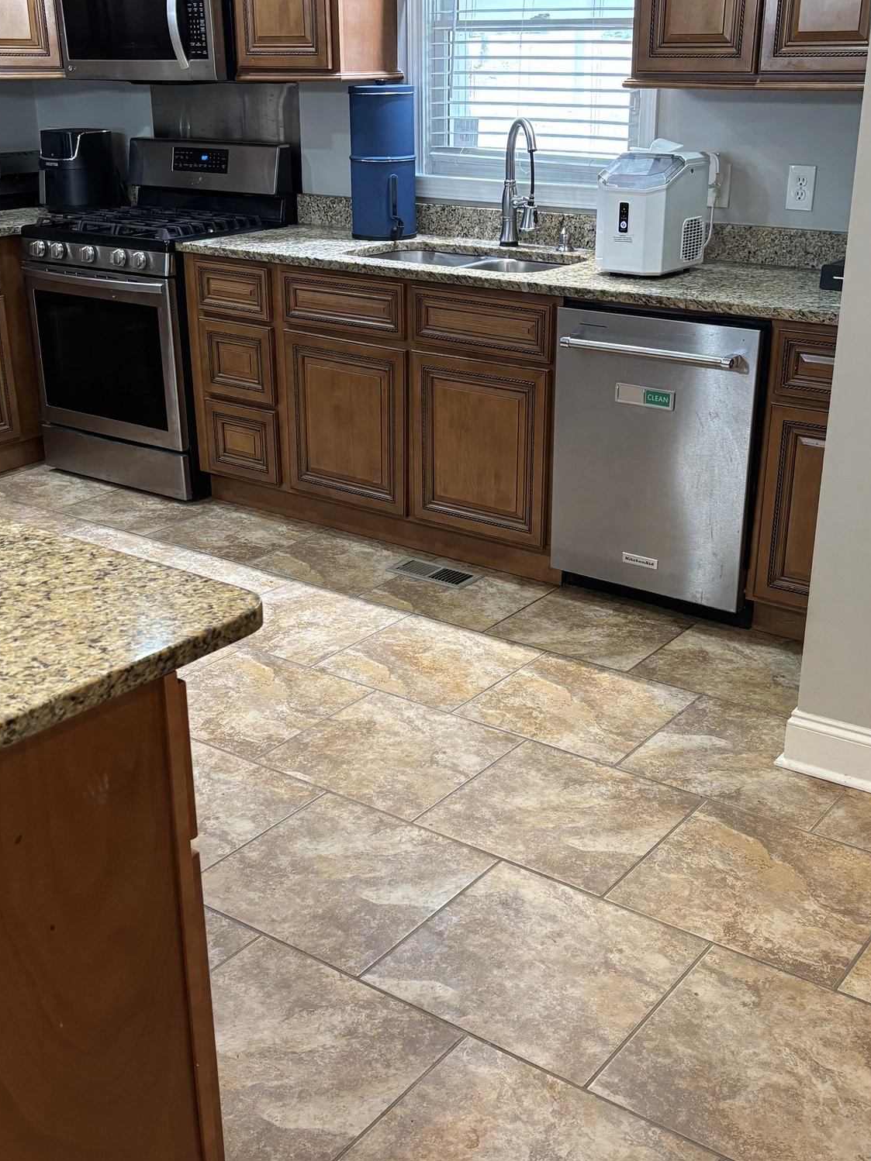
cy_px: 606
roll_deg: -1.2
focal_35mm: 40
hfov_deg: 35.9
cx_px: 448
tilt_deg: -21.9
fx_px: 1342
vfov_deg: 46.8
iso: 250
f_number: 1.6
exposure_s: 1/60
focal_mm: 5.96
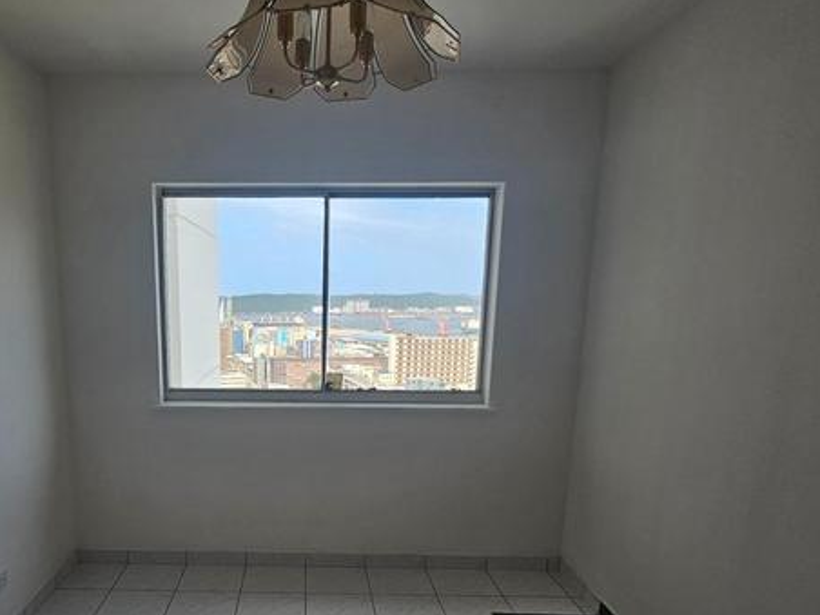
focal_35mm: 23
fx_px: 545
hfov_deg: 72.1
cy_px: 421
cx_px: 287
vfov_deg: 57.3
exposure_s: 1/526
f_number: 2.2
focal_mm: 2.2
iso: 50
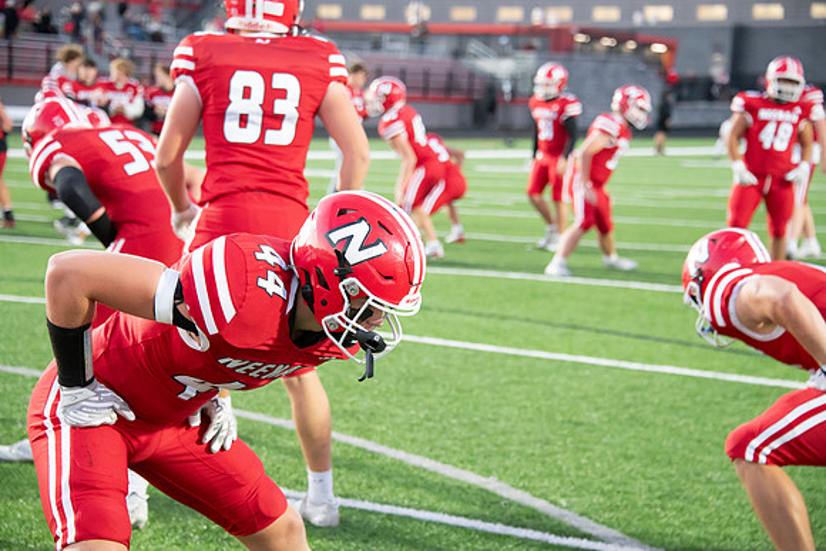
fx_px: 2410
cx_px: 413
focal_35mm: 105
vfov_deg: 13.0
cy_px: 276
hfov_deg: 19.5
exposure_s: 1/320
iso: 8000
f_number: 5.6
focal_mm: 105
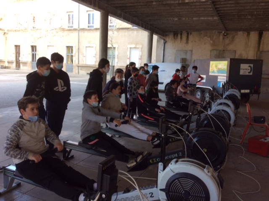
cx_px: 134
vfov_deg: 44.1
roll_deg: -2.6
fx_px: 248
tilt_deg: -9.3
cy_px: 100
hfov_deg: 56.9
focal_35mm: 32
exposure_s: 1/100
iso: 50
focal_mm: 3.3
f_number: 2.4
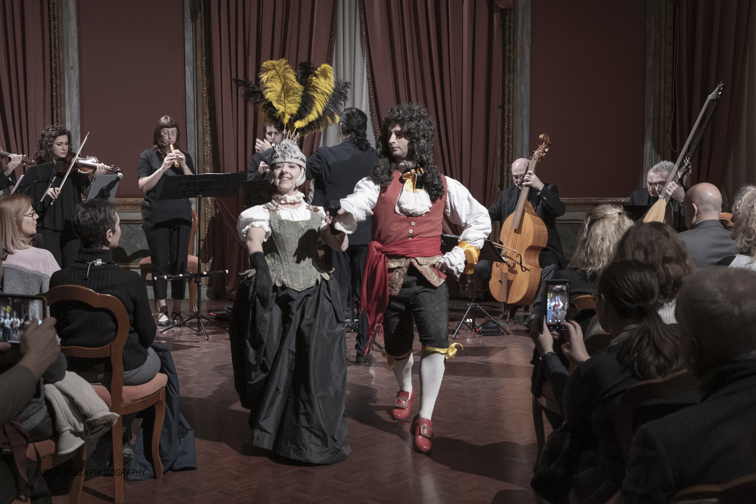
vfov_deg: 26.5
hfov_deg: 38.9
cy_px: 252
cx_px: 378
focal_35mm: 51
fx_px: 1071
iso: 5000
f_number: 4.5
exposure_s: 1/125
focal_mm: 34.2
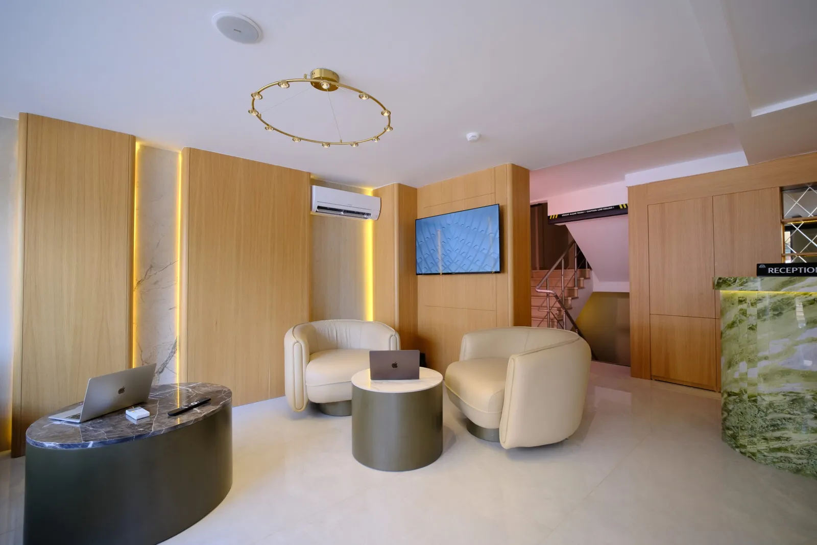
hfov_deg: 104.2
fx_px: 318
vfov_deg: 81.2
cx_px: 408
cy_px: 272
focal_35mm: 14
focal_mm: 9
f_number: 2.8
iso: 160
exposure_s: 1/30
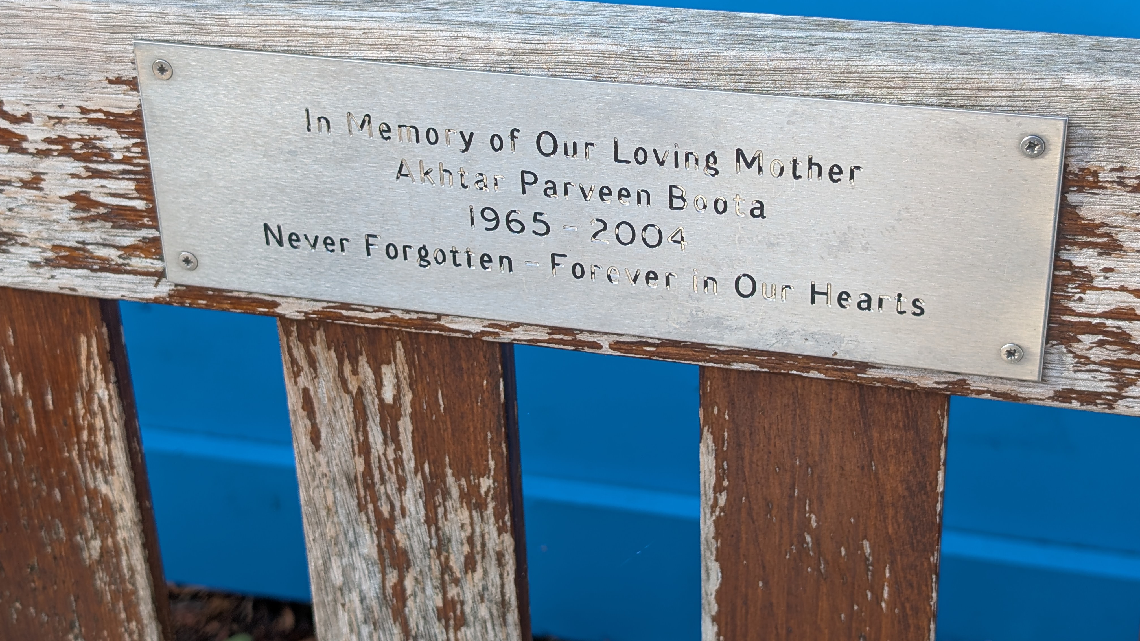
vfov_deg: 22.2
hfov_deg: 38.5
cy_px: 254
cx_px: 572
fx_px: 1632
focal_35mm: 54
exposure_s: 1/195
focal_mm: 6.9
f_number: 1.68
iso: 25
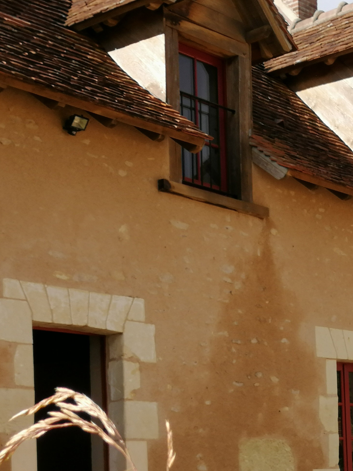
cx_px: 328
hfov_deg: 17.7
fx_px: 1115
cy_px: 442
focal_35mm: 82
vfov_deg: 23.1
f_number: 1.8
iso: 50
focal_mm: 3.95
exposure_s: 1/931
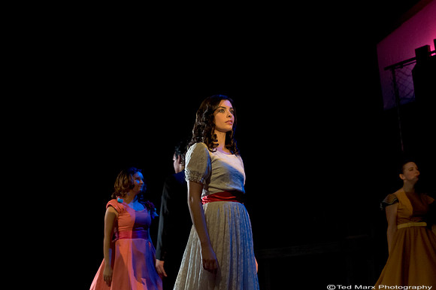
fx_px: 635
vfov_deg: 25.7
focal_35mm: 52
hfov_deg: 37.9
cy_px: 145
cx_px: 218
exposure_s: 1/100
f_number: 2.8
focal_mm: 35
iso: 3200
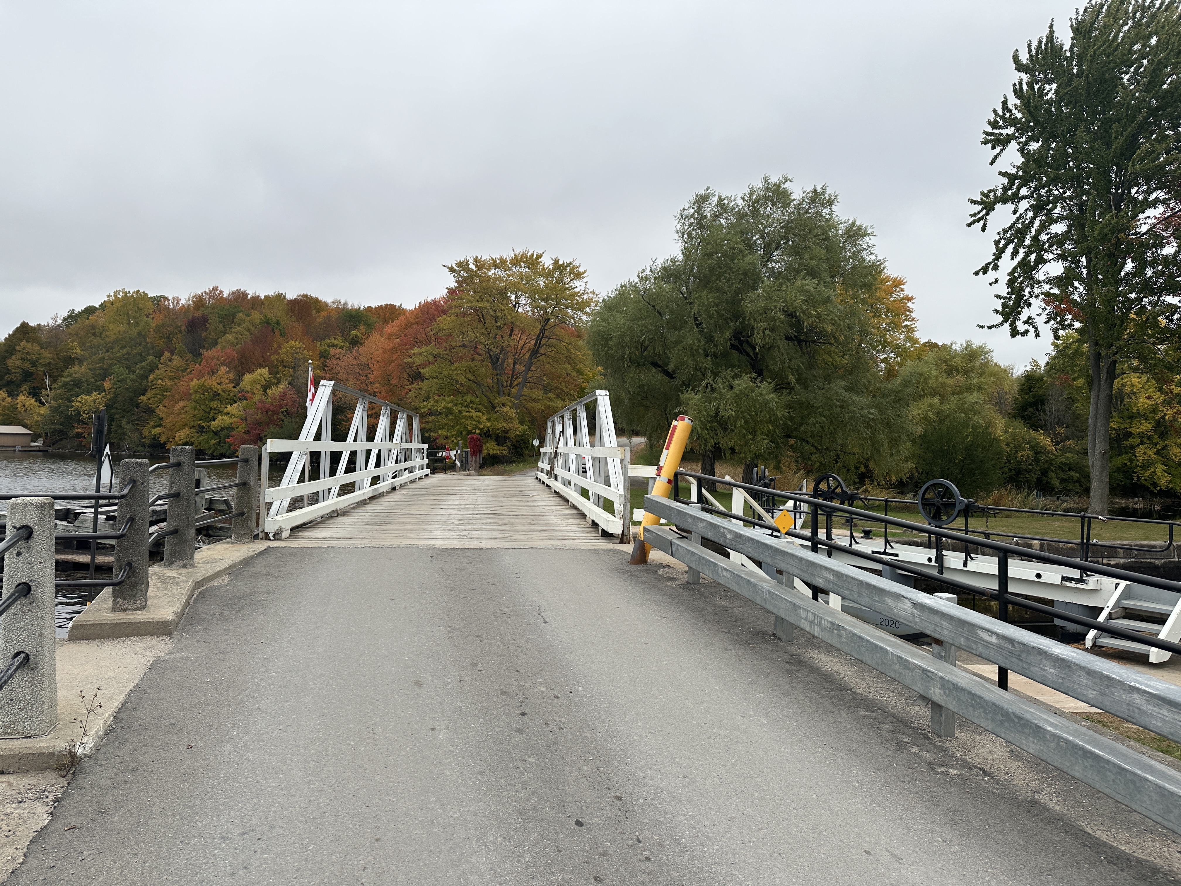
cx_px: 590
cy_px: 443
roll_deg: -1.3
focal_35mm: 24
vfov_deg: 56.8
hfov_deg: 71.6
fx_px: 819
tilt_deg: +1.2
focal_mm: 6.86
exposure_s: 1/910
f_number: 1.78
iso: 80
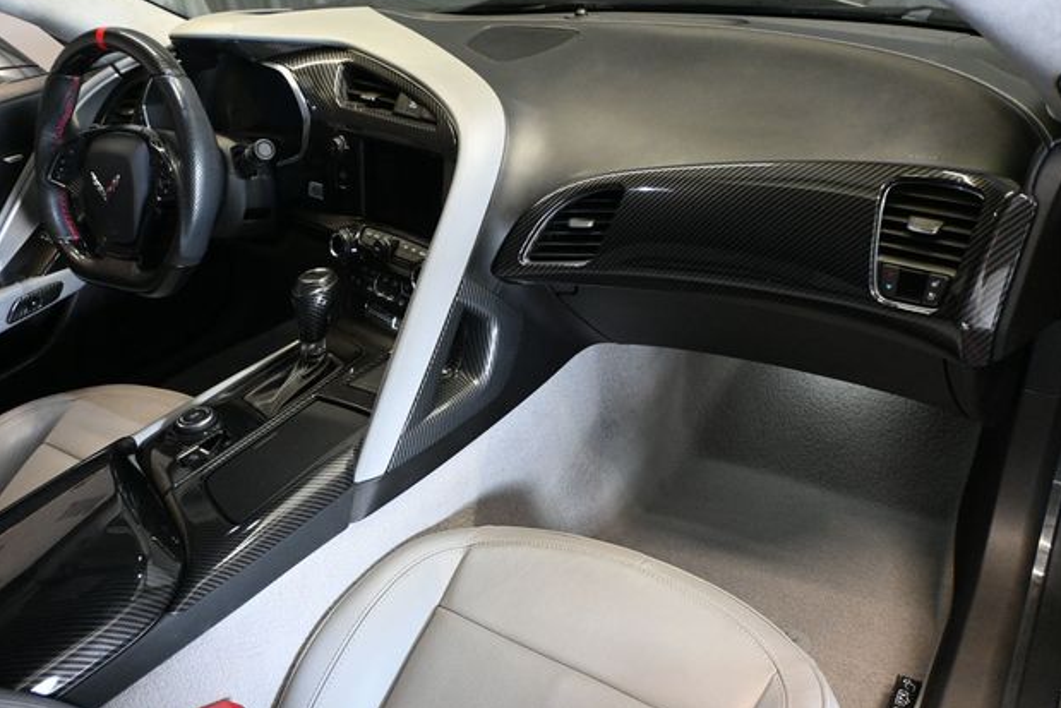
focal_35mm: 31
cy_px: 353
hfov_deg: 60.3
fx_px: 914
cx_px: 518
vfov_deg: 42.3
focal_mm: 20
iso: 4000
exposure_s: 1/60
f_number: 3.8
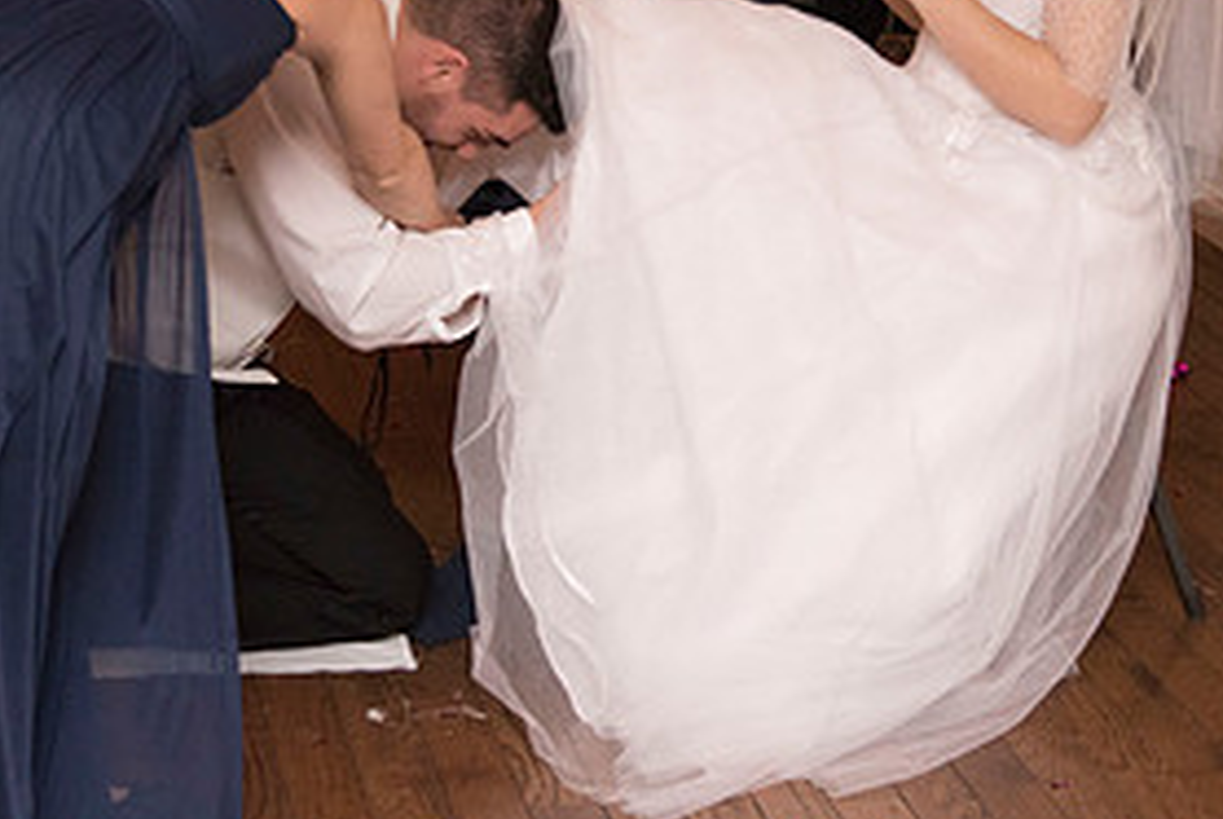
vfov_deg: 13.7
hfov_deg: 20.3
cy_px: 258
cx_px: 779
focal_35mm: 100
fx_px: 3401
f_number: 4
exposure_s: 1/200
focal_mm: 48
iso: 2000
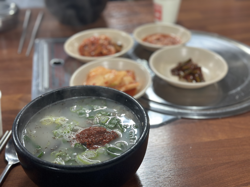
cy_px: 94
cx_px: 125
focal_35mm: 48
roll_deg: +0.0
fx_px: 347
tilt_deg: -34.3
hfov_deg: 39.7
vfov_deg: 30.3
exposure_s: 1/60
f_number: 1.78
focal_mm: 6.86
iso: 125
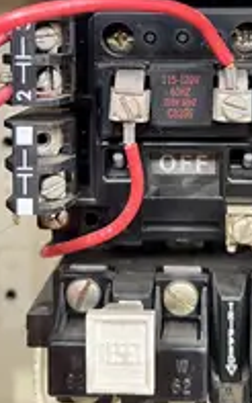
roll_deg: +0.0
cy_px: 78
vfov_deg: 35.1
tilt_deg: -0.8
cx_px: 180
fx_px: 616
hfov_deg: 23.0
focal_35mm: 56
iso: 320
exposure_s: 1/60
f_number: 1.5
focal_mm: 5.7
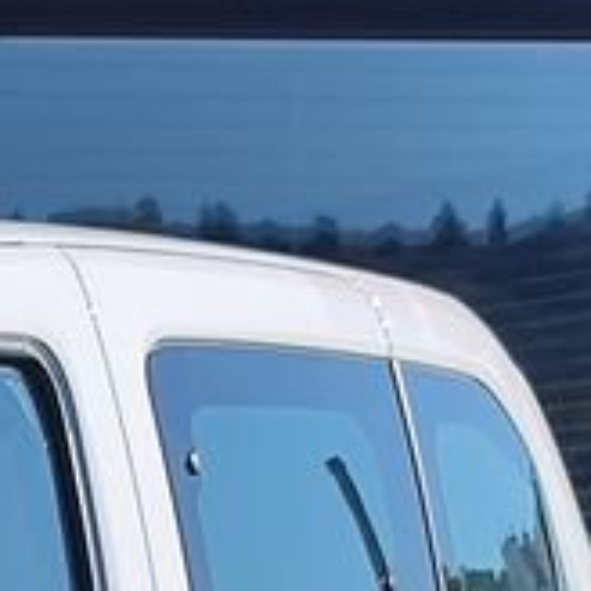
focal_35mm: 149
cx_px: -1164
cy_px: 1521
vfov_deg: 9.9
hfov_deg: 9.4
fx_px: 2878
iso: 50
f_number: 1.69
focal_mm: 7.01
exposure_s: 1/1226
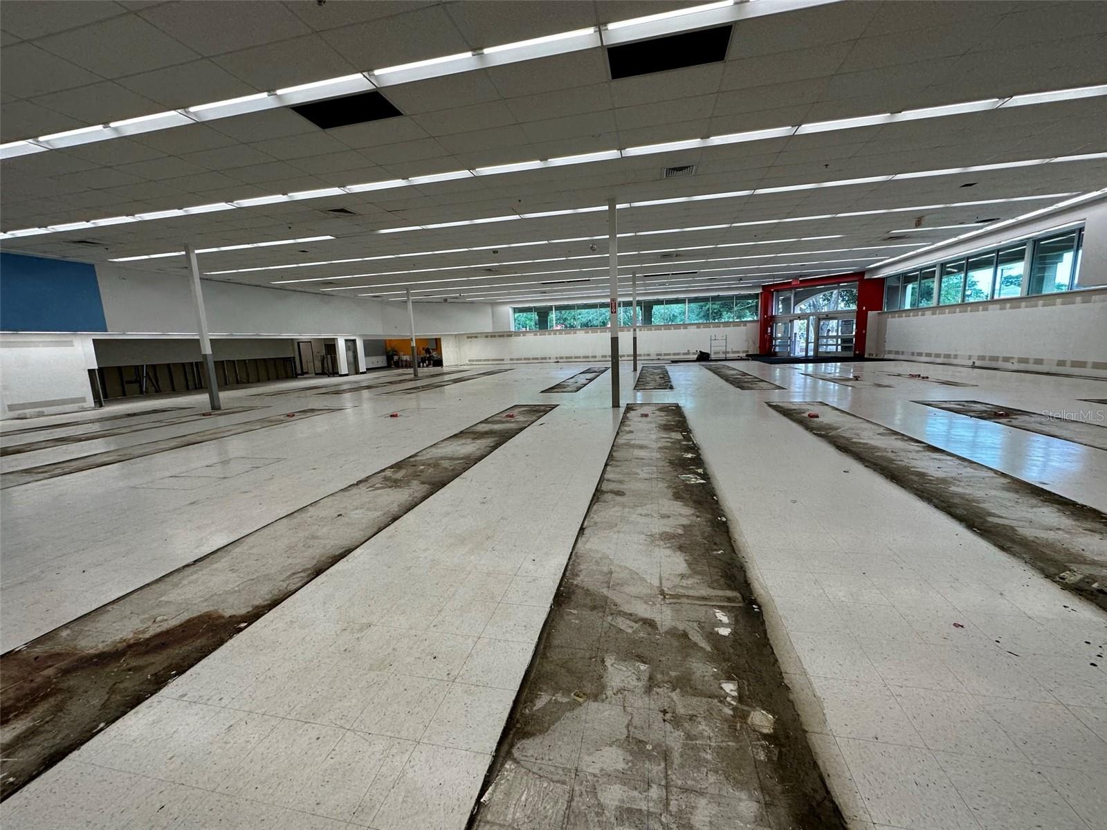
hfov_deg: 102.1
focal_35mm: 14
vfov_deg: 85.7
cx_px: 554
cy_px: 415
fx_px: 448
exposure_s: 1/120
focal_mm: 2.22
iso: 64
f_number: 2.2
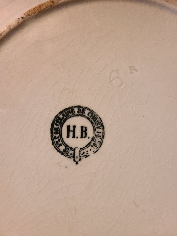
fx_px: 177
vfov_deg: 67.3
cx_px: 88
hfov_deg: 53.1
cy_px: 118
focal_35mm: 26
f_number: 1.8
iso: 500
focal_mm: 5.4
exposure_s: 1/50
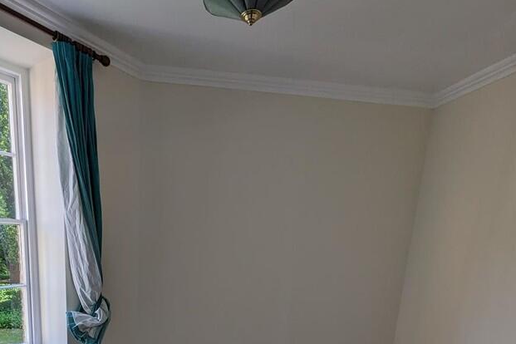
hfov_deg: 72.2
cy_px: 304
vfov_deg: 48.1
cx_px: 185
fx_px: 344
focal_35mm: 24
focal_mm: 1.83
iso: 56
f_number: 2.2
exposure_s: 1/145
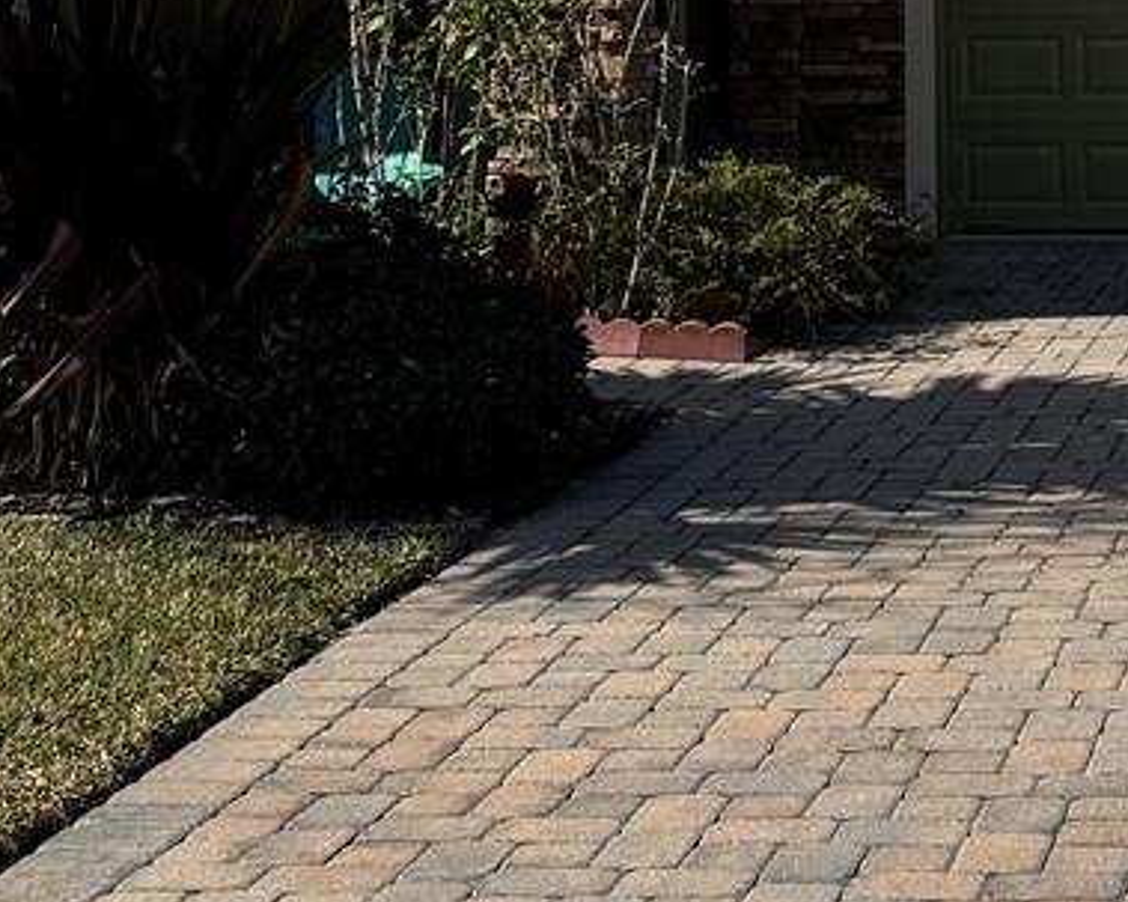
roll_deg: +1.0
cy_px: -381
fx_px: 3304
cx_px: 991
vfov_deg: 14.6
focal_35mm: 99
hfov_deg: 19.1
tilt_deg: +6.7
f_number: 1.78
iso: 80
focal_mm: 6.76
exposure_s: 1/6410
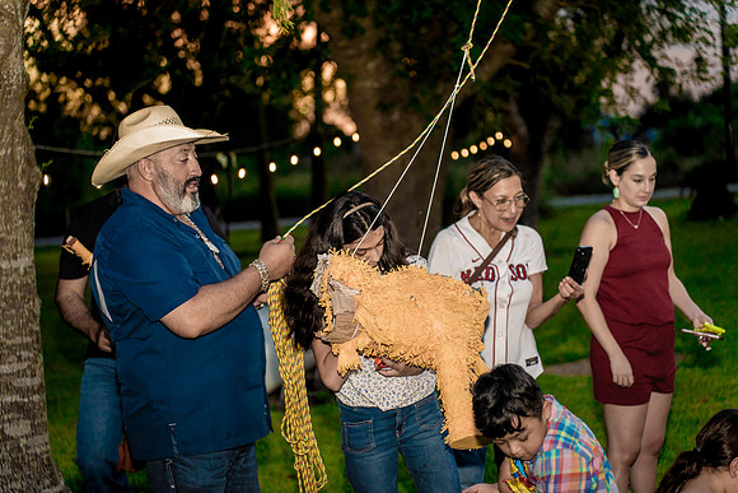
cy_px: 246
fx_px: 1517
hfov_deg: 27.3
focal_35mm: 74
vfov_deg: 18.4
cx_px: 369
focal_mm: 74
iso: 2000
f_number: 2.8
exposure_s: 1/250
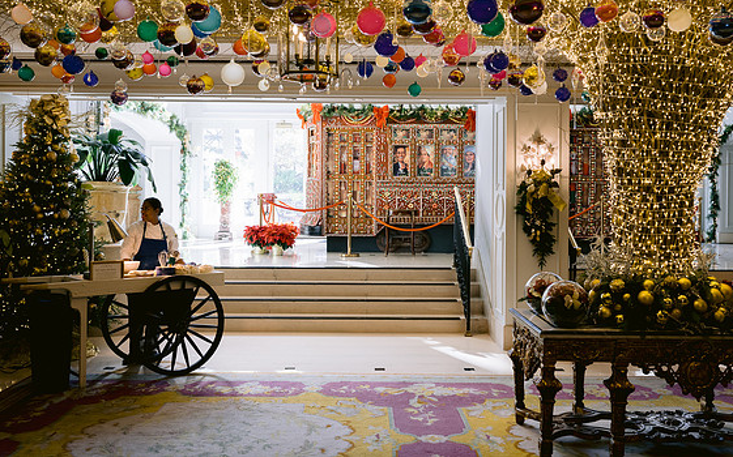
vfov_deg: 34.4
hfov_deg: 52.8
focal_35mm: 37
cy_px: 206
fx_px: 739
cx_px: 367
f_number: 6.3
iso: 400
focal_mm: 35
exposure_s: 1/40
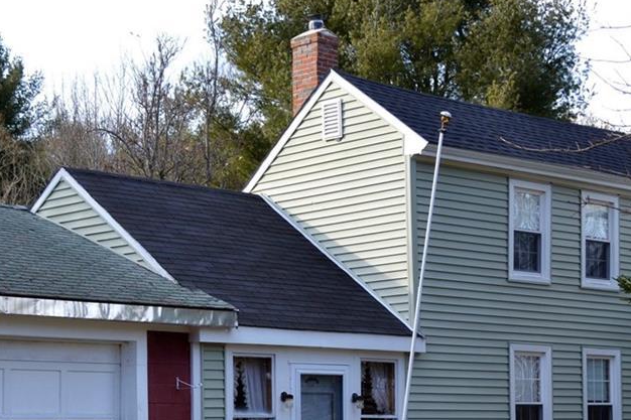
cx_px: 400
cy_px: 331
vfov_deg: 15.8
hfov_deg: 23.6
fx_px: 1504
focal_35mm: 86
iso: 125
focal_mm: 35
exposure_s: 1/125
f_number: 5.6
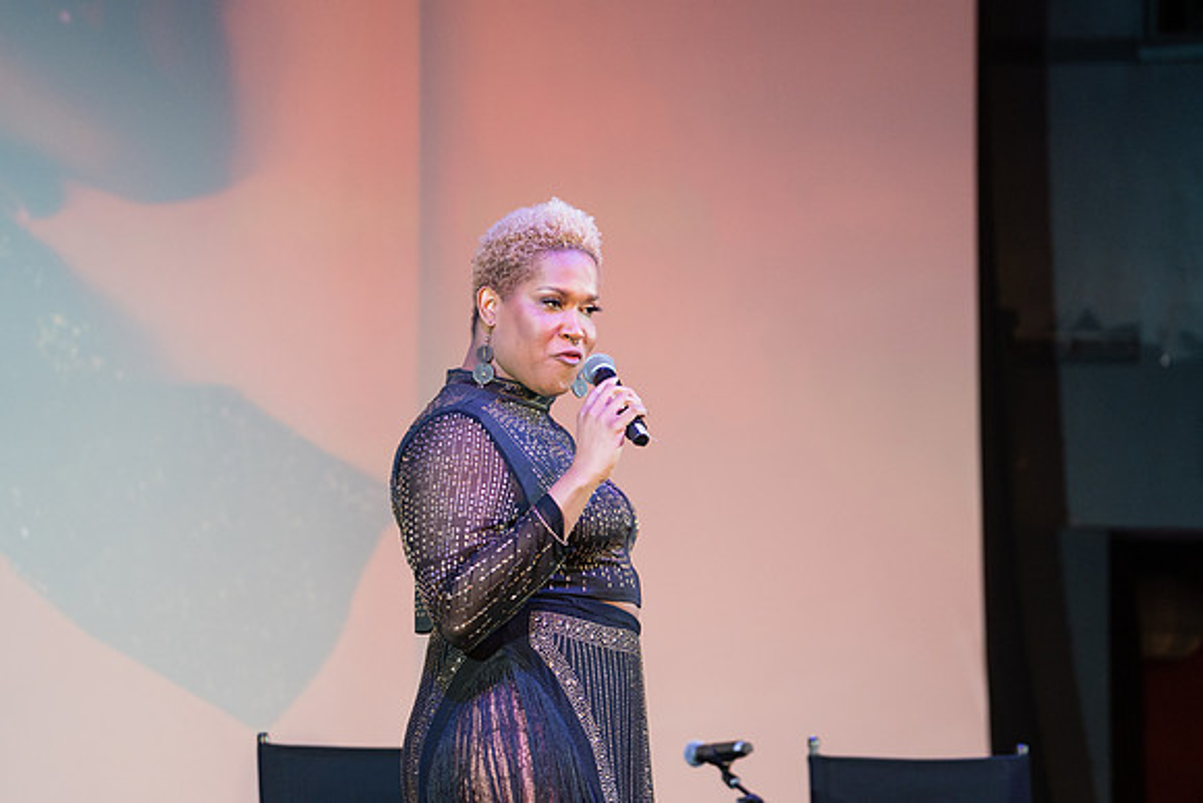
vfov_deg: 8.0
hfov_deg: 12.0
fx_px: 5715
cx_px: 602
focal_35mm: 171
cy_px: 402
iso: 3200
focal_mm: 171
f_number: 4
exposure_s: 1/250
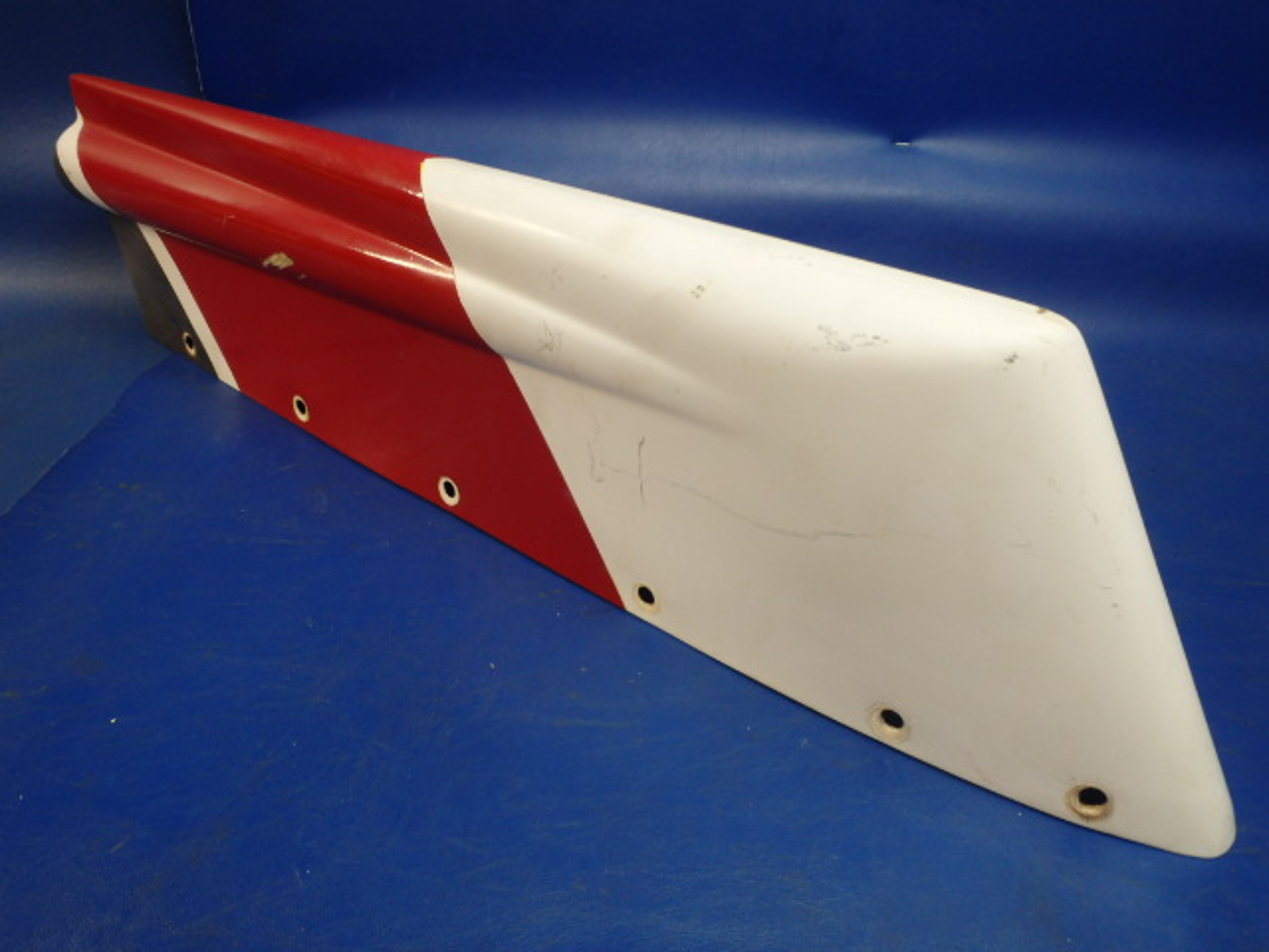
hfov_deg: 63.4
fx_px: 1026
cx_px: 634
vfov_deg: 49.7
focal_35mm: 28
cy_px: 476
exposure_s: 1/40
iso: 200
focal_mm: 5
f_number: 3.9
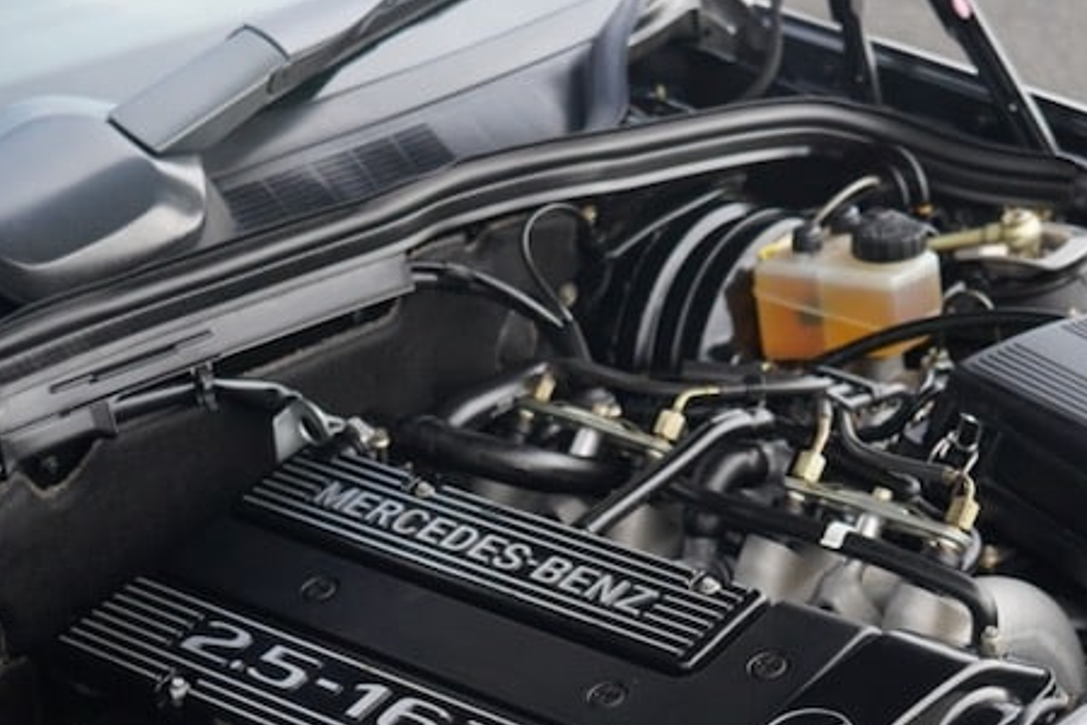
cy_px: 749
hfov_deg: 22.3
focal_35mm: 91
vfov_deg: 14.7
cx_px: 746
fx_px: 2747
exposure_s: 1/160
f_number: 4
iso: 1000
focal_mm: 32
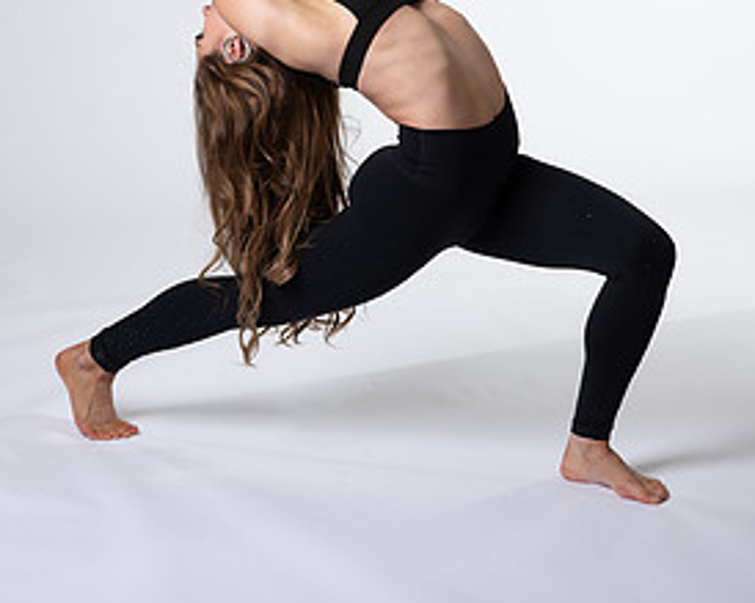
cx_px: 347
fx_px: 2926
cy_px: 3
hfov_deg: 14.7
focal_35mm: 131
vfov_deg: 11.7
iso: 200
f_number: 4
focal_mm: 85
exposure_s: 1/160
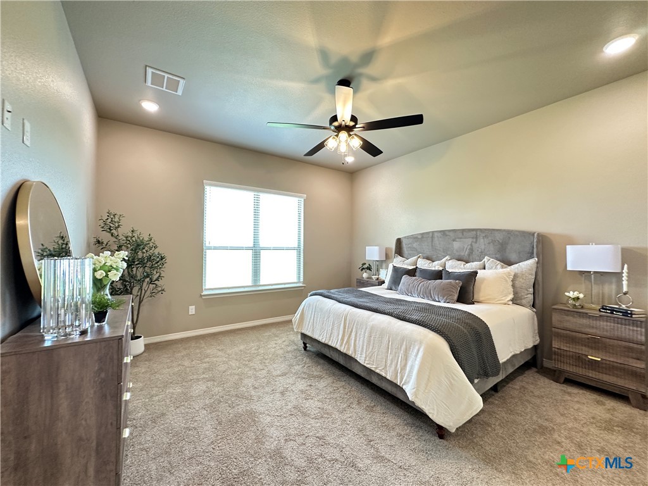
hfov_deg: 102.1
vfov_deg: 85.7
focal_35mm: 14
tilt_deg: +0.9
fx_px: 262
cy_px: 243
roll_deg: -0.2
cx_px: 324
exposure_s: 1/60
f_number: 2.2
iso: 250
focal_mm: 2.22
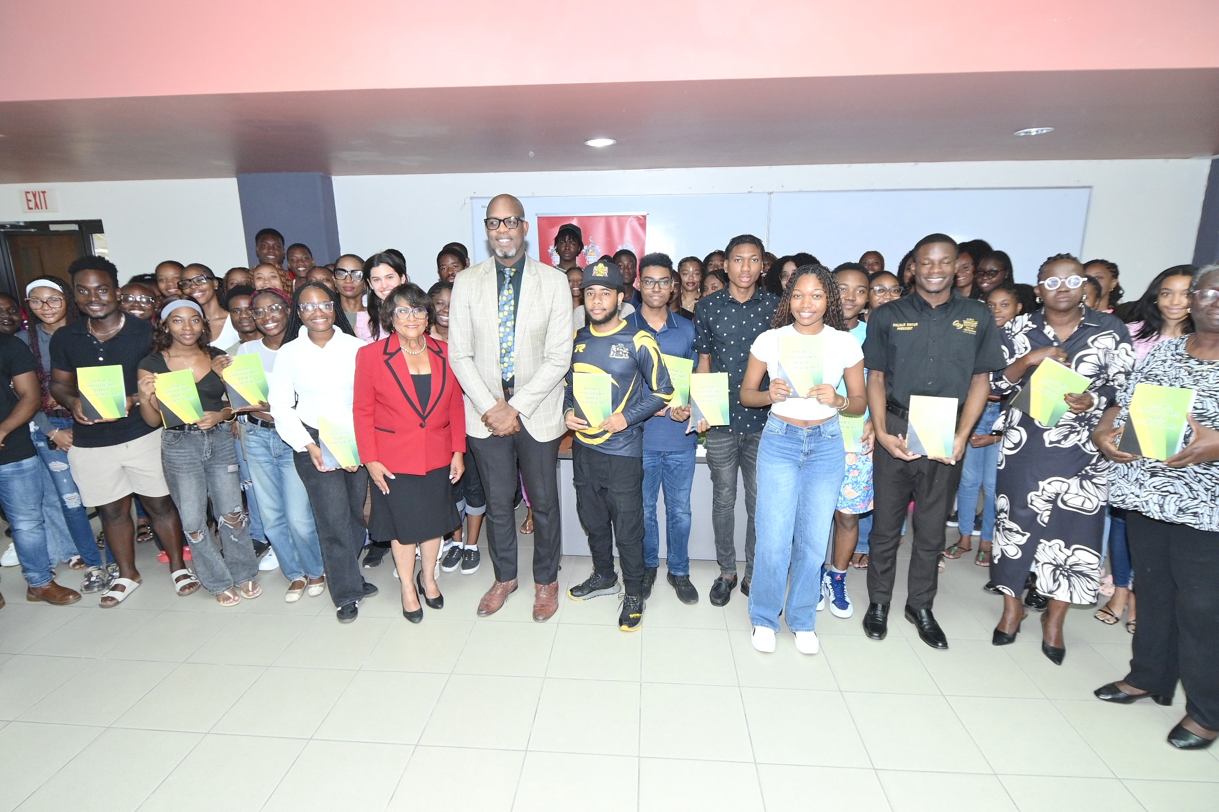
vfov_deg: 67.4
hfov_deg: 90.0
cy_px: 406
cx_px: 610
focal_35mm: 18
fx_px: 609
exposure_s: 1/100
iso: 1250
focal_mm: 12
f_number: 5
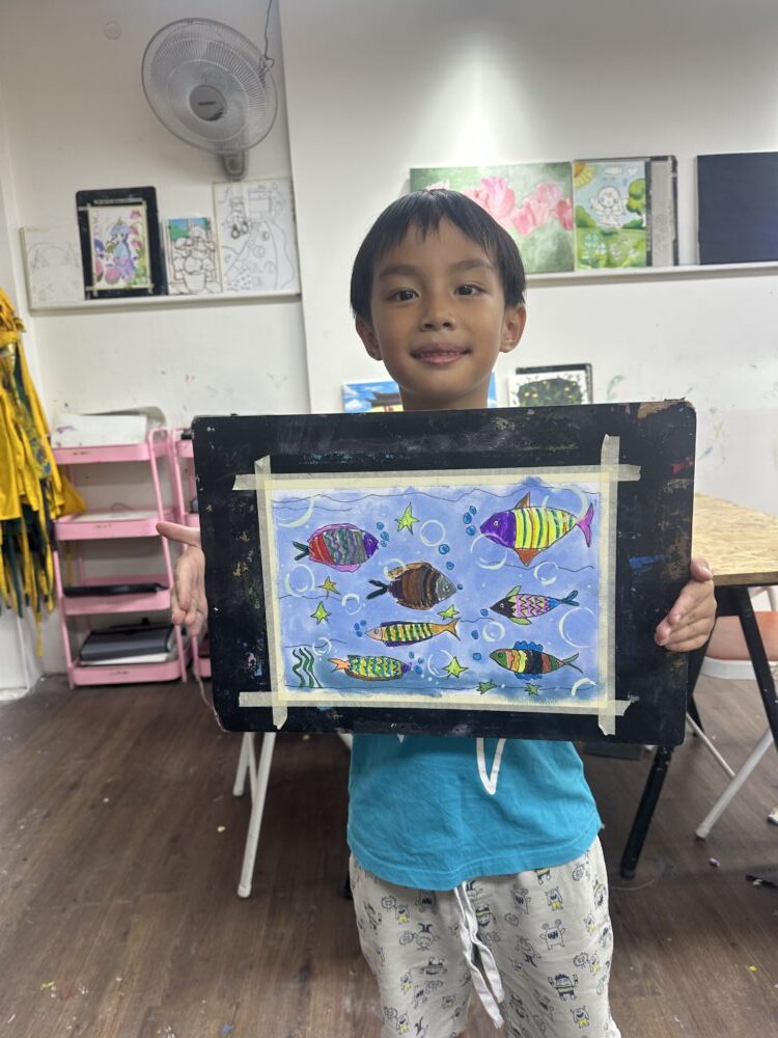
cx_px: 389
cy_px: 519
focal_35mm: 24
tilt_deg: -7.3
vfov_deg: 71.6
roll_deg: +2.5
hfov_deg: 56.8
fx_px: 719
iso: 80
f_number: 1.78
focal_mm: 6.86
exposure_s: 1/100
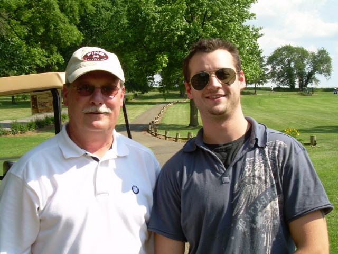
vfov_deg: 21.3
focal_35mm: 69
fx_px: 674
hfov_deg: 28.2
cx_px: 169
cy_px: 127
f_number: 6.1
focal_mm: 11.8
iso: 50
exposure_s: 1/162
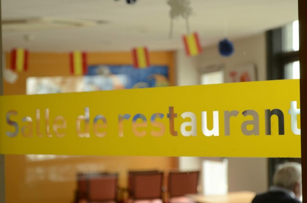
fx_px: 1081
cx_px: 151
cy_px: 124
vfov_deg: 10.7
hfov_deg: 16.2
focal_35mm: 127
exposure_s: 1/200
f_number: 5.3
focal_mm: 66
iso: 800
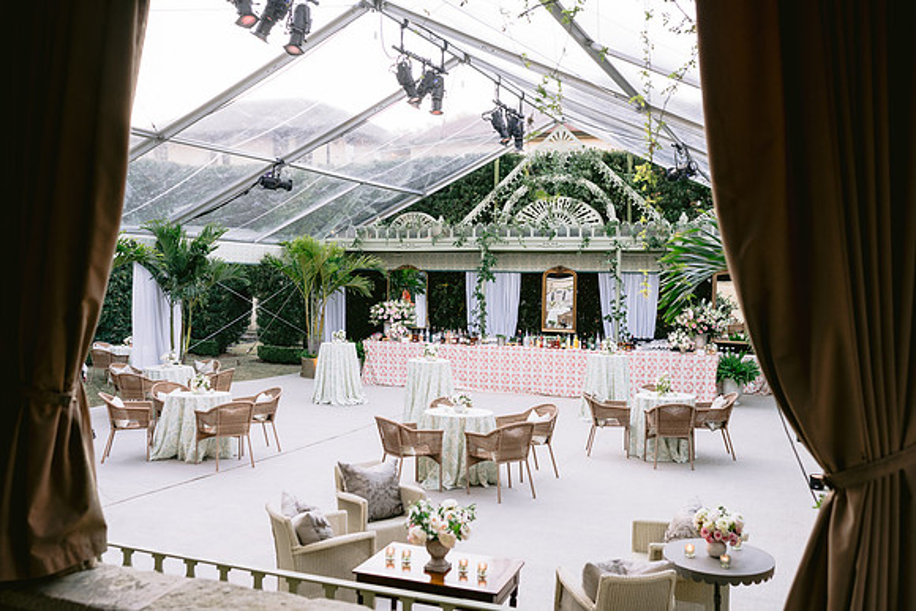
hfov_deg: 54.4
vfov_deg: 37.9
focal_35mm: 35
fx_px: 891
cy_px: 306
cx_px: 458
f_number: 4
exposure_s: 1/125
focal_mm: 35
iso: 500
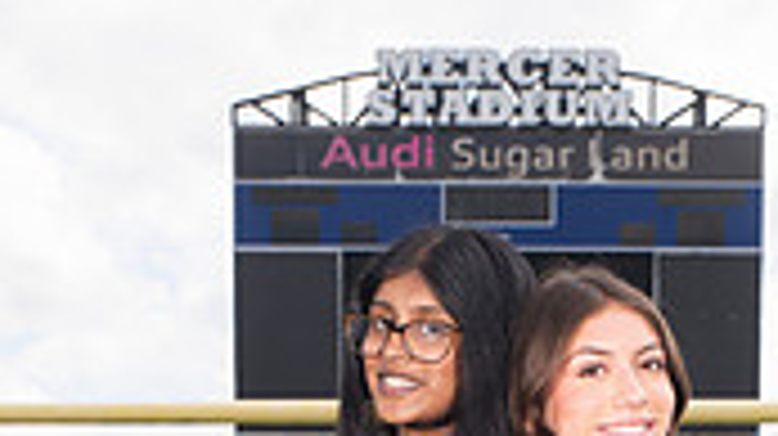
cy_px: 935
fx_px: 2247
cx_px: 490
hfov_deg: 19.6
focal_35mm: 109
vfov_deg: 10.1
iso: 125
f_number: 7.1
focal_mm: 40
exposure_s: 1/320
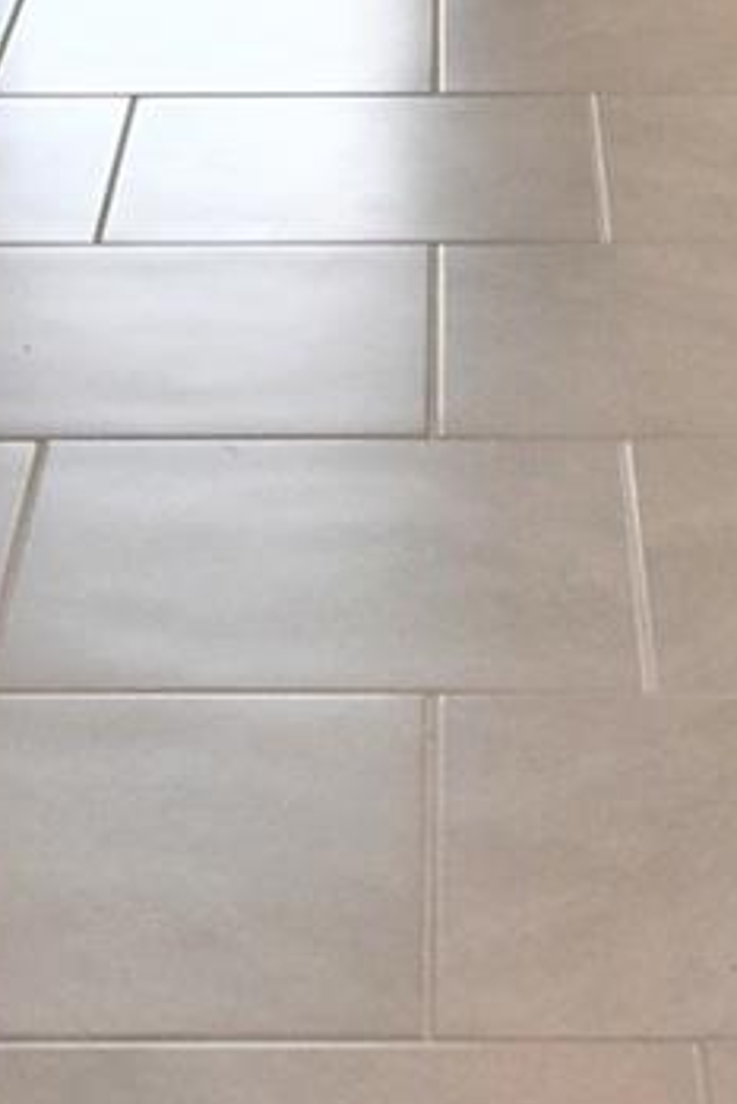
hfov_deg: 10.4
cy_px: -685
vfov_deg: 14.2
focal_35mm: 132
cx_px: 414
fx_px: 4047
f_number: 5.3
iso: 400
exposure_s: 1/250
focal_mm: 15
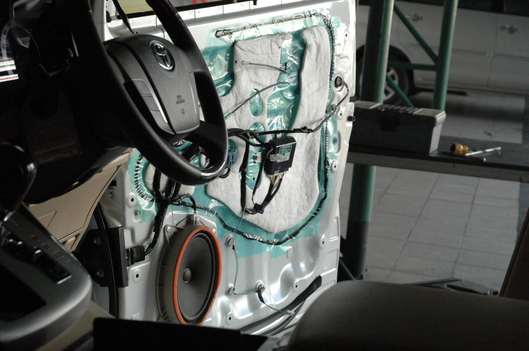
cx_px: 264
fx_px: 969
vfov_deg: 20.6
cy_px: 176
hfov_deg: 30.5
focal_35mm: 66
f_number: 7.1
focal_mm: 44
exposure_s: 1/160
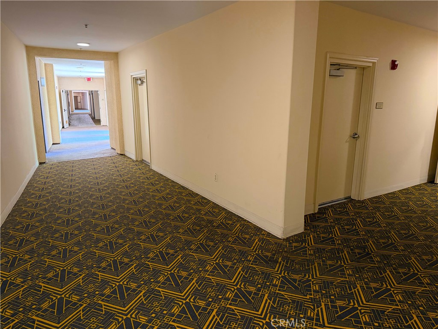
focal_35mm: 24
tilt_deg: -12.2
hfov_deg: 71.6
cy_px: 164
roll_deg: +0.4
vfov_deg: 56.8
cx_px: 219
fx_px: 304
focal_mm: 6.76
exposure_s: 1/40
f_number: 1.78
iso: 800
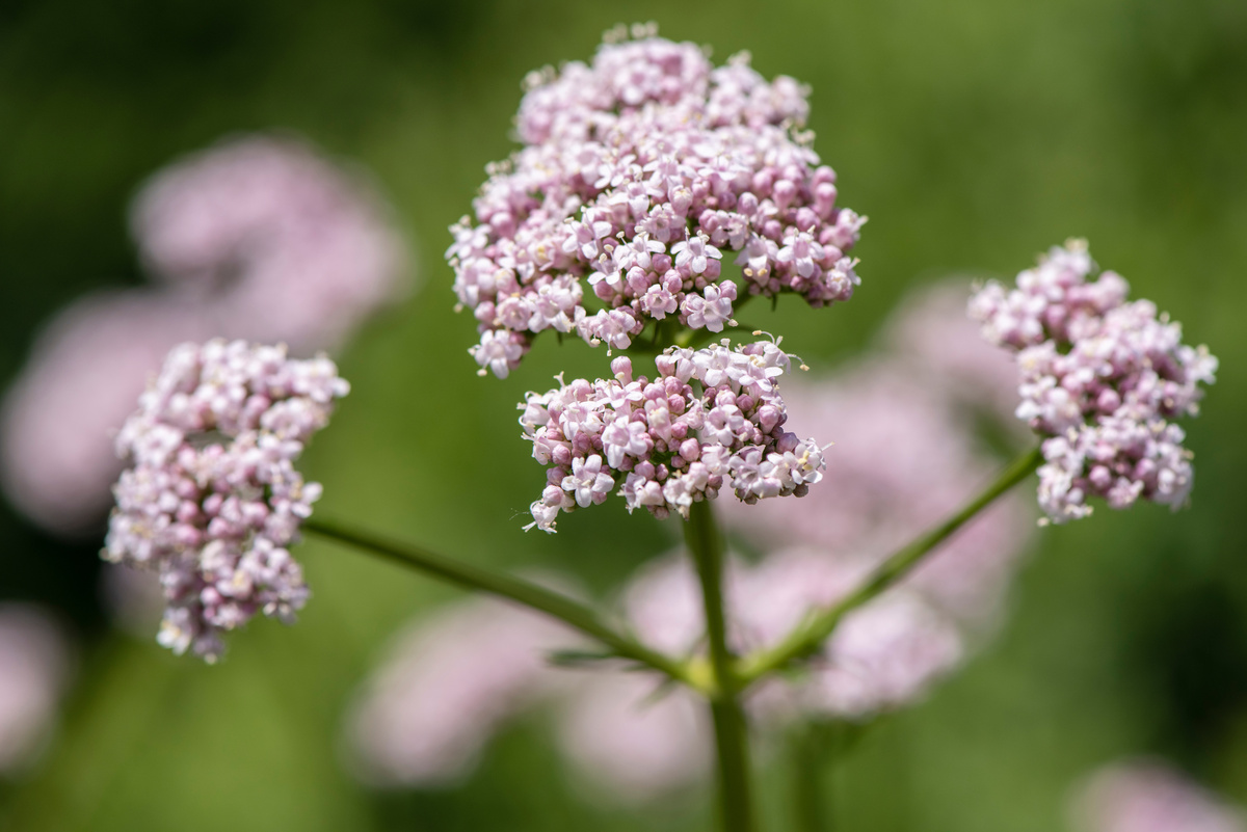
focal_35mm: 105
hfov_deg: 19.4
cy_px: 416
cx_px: 624
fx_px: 3638
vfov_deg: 13.1
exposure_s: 1/1250
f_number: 8
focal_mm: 105
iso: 320
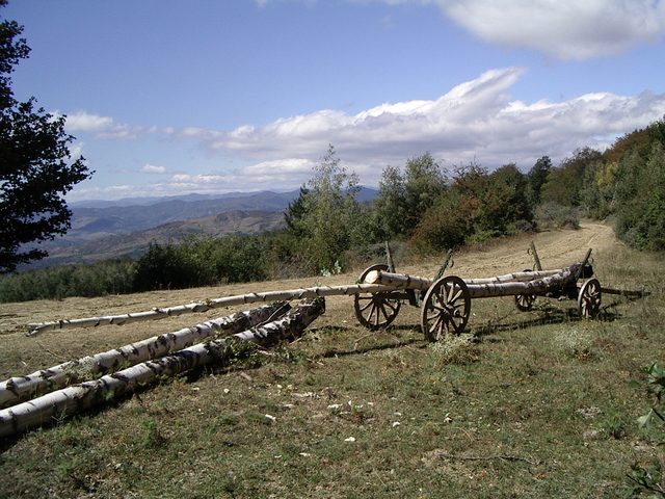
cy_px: 250
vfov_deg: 37.7
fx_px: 730
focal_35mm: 38
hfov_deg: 49.0
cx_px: 332
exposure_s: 1/500
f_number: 4.8
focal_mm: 5.8
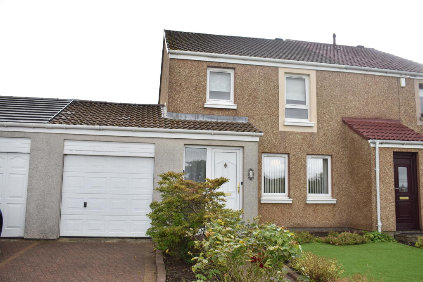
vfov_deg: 40.0
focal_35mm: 33
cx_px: 212
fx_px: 388
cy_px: 141
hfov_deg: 57.2
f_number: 5
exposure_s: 1/100
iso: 100
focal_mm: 22
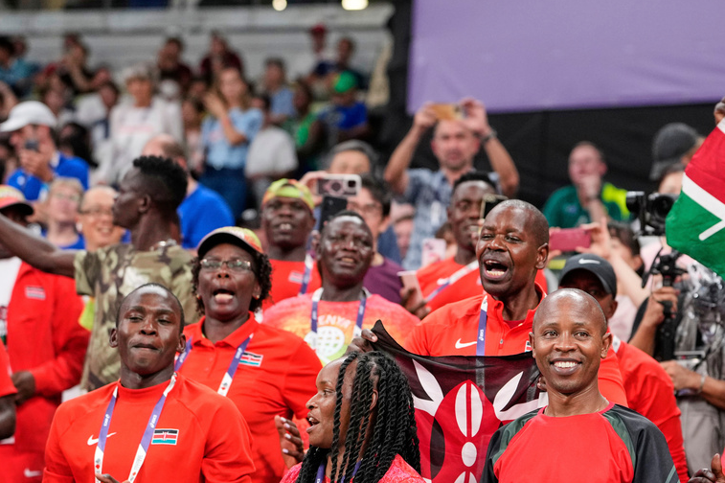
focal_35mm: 134
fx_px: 2697
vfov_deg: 10.2
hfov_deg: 15.3
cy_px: 313
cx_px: 489
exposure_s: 1/2000
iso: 1250
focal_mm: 66
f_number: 2
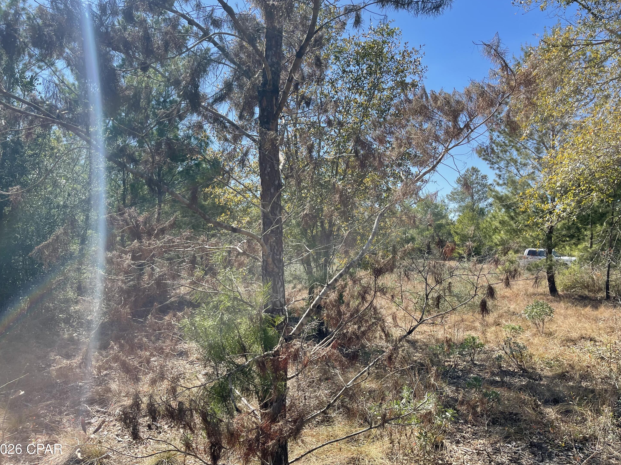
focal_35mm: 26
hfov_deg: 67.3
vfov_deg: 53.1
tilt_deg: +0.0
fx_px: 466
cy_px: 229
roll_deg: -0.9
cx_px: 304
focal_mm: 5.1
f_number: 1.6
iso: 32
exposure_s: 1/1795
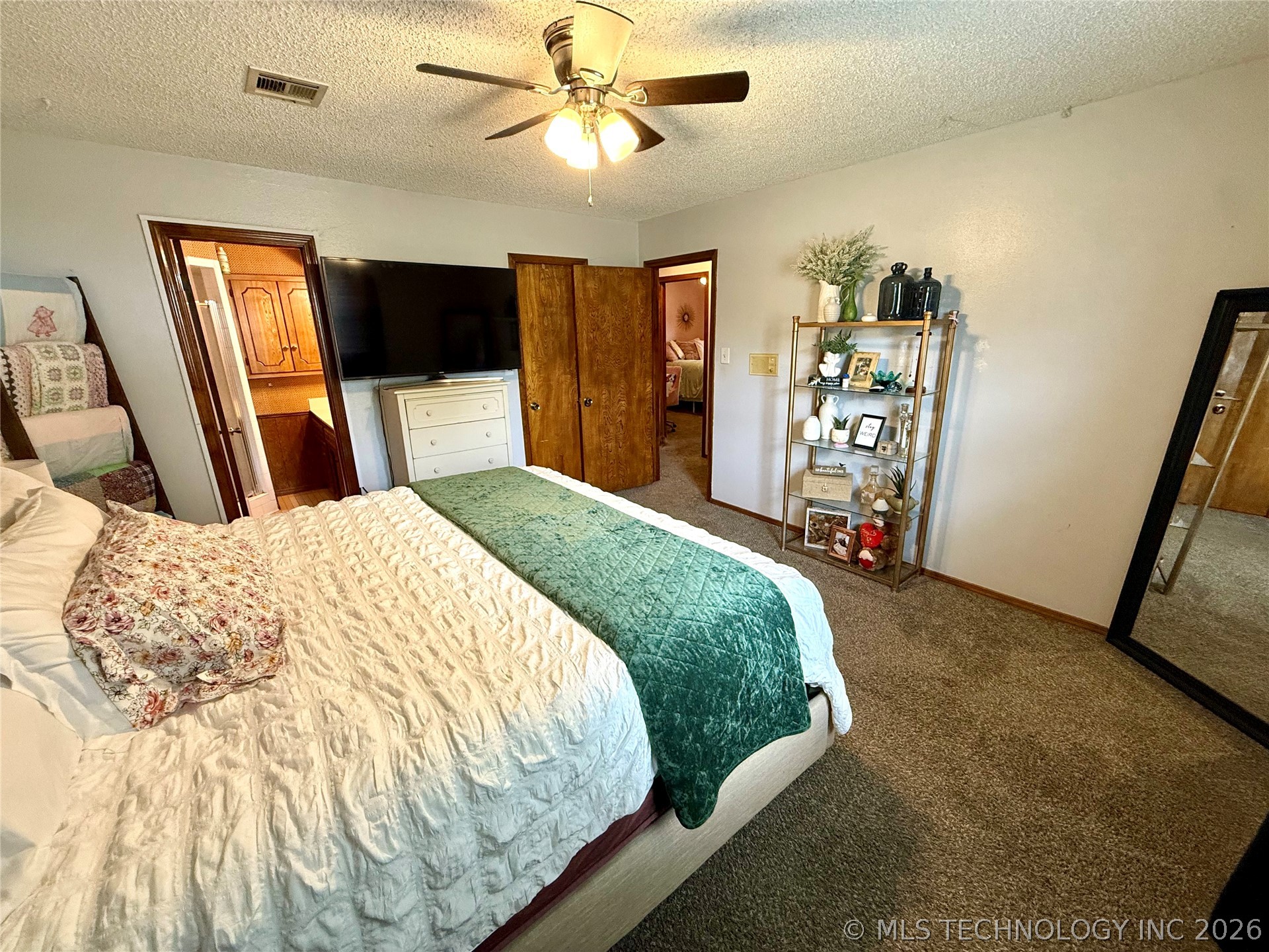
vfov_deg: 85.7
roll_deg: +1.1
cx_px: 634
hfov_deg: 102.1
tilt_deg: -16.7
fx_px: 513
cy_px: 476
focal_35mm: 14
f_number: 2.2
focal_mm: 2.22
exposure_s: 1/60
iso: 320
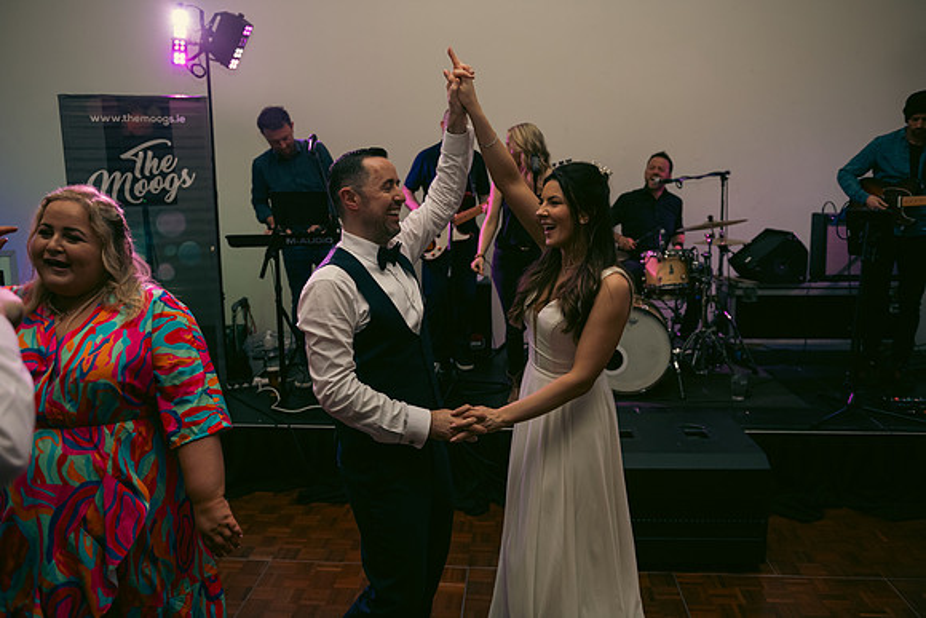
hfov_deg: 63.6
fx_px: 746
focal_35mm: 29
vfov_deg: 45.0
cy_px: 309
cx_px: 463
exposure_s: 1/160
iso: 800
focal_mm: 29
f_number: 3.5
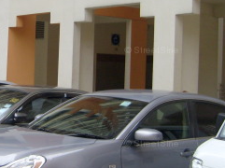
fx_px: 519
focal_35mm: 80
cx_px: 7
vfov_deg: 18.3
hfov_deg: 23.6
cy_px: 51
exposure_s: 1/90
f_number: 7.1
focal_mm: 5.8
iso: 80
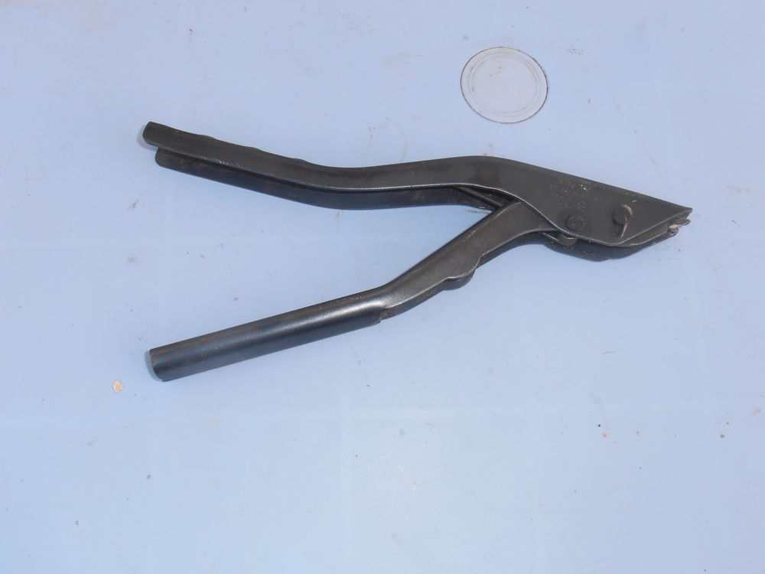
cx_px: 382
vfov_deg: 38.7
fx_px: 818
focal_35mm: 37
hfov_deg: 50.1
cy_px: 287
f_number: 3.9
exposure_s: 1/80
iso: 80
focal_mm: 6.61
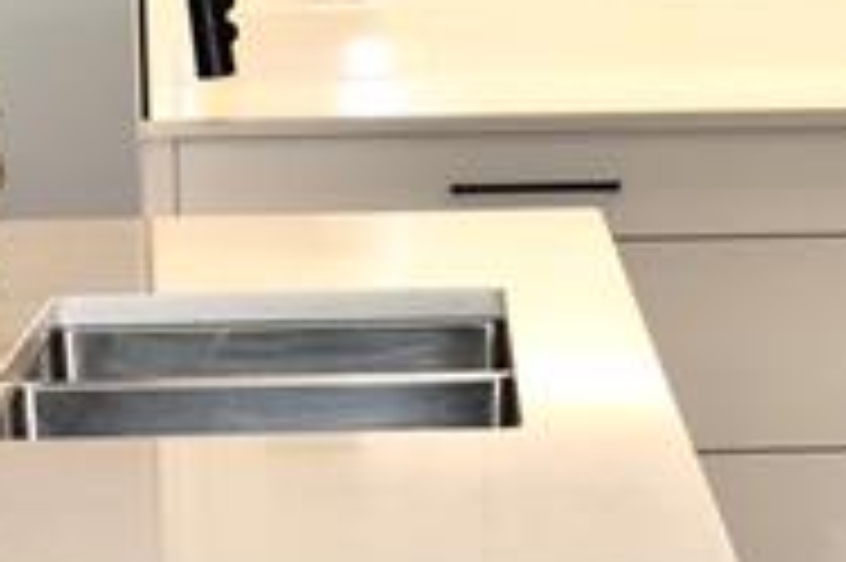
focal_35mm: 147
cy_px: 211
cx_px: 626
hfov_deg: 13.9
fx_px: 3451
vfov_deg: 9.3
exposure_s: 1/80
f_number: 3.5
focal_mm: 18
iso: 100
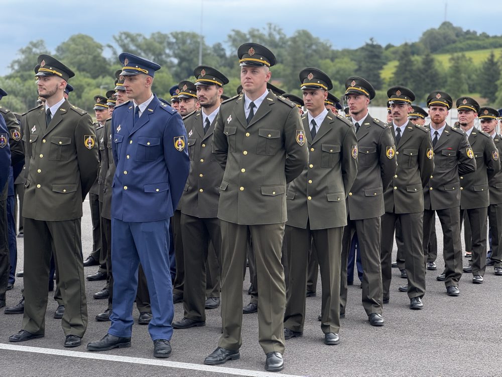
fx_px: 1117
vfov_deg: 19.2
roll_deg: -0.5
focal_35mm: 77
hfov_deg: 25.3
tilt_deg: -1.6
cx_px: 251
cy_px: 188
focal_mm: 9
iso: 25
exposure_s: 1/113
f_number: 2.8
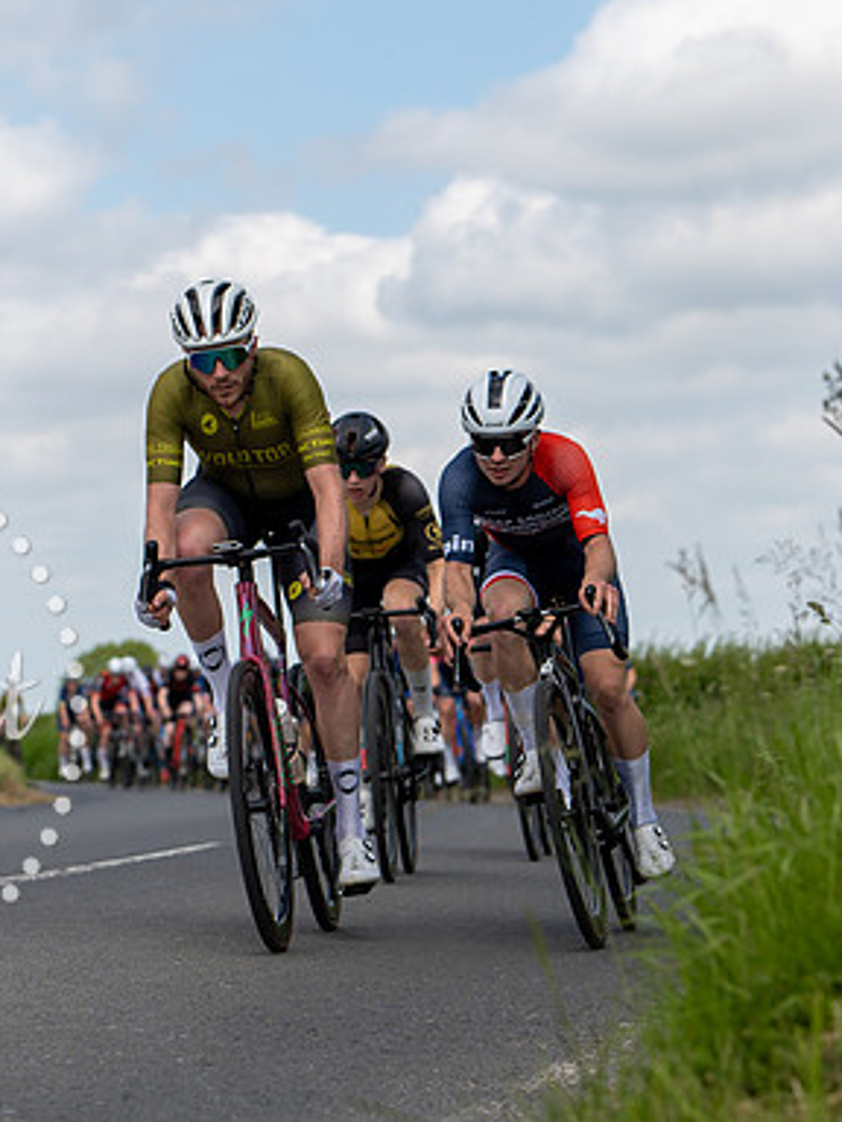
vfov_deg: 13.7
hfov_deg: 10.3
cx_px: 619
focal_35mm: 144
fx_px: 4670
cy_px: 644
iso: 100
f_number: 3.5
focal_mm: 70
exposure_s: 1/1250
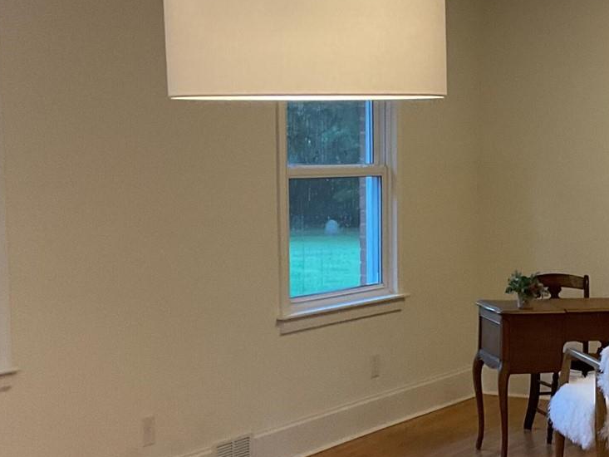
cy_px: 321
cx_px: 497
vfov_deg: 18.1
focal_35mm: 81
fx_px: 1425
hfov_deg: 23.7
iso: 160
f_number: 1.8
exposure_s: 1/60
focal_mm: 3
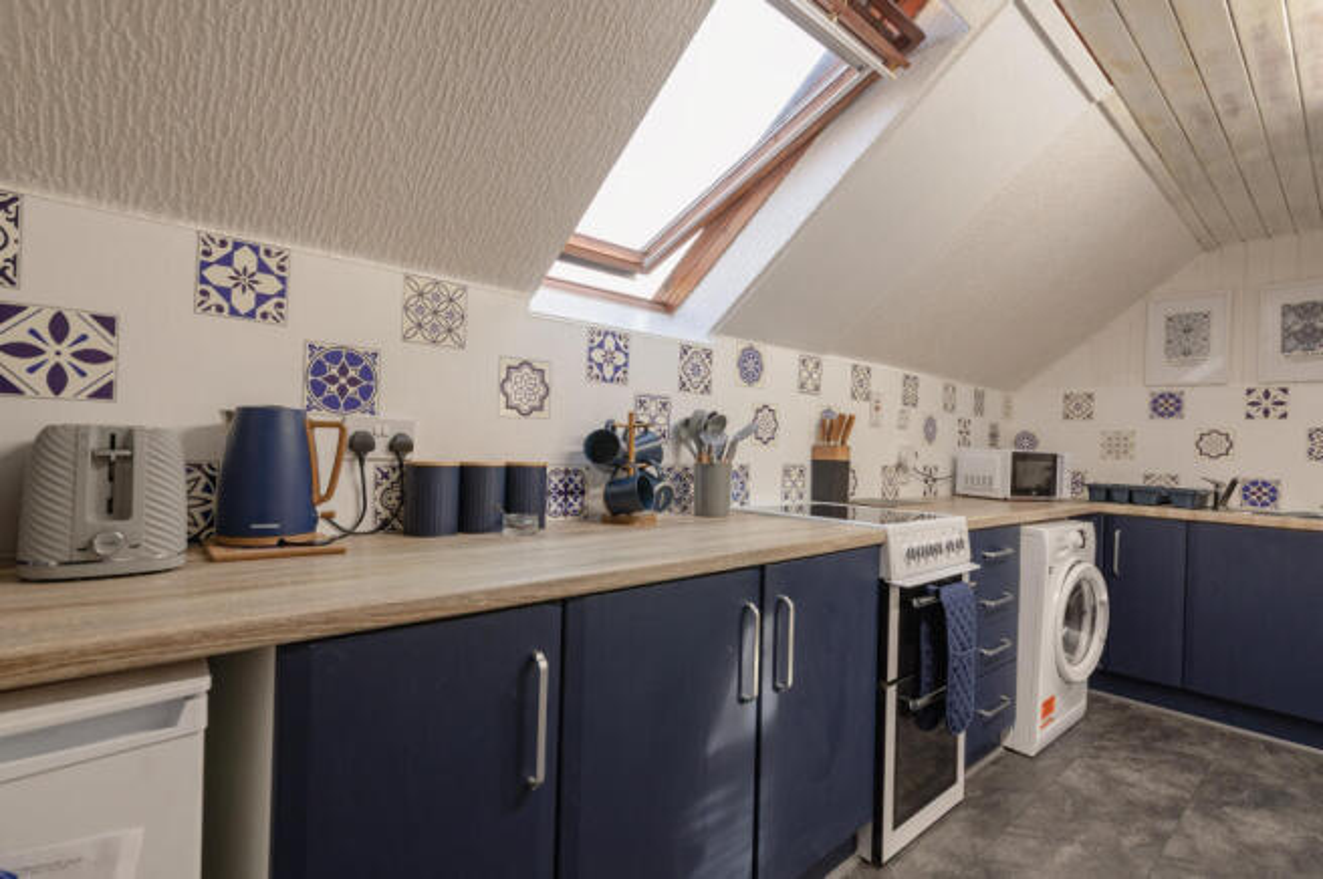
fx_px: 624
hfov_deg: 93.3
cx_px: 662
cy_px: 440
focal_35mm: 17
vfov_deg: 70.3
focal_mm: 17
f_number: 8
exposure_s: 1/25
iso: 400
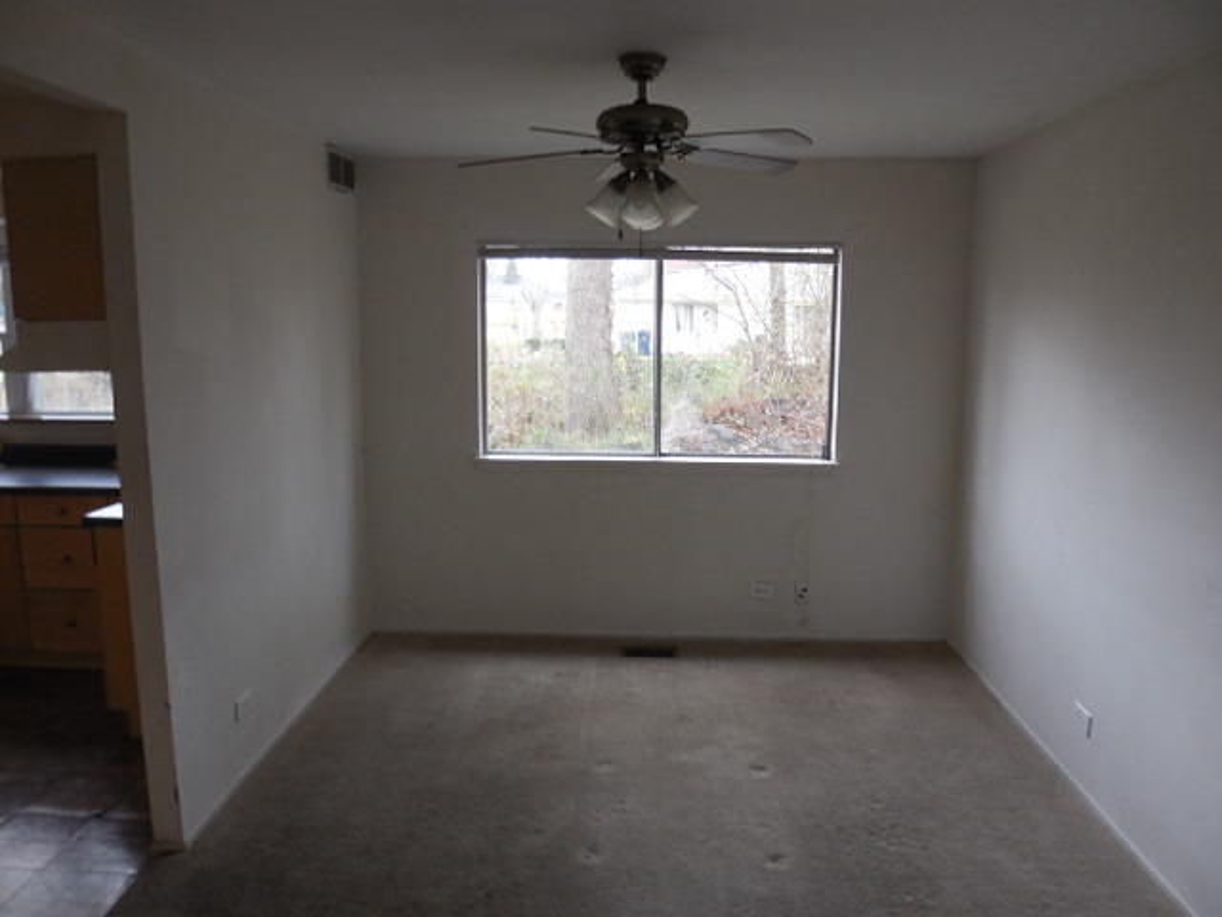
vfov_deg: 53.1
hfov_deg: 67.3
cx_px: 611
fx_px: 918
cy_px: 458
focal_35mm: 26
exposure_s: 1/30
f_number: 3.5
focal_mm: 4.6
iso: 220
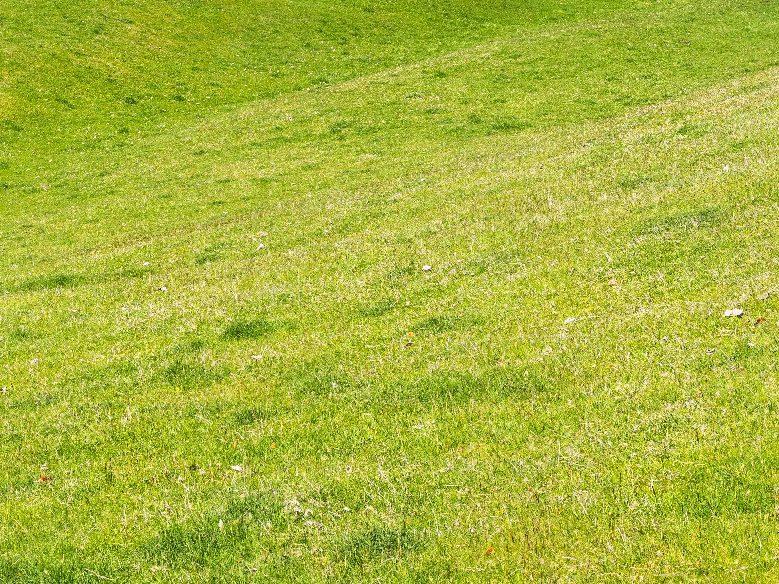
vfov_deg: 18.7
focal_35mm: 77
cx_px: 254
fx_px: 1743
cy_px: 46
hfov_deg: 25.0
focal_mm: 31.6
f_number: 8
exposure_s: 1/640
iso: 640
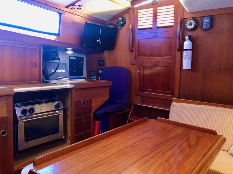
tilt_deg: -6.0
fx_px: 188
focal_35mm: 28
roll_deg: -3.1
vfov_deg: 49.7
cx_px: 116
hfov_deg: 63.5
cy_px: 87
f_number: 1.8
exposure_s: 1/4
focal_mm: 3.99
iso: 100
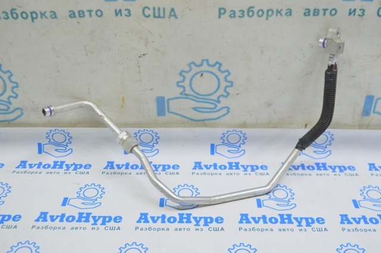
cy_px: 126
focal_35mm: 45
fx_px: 476
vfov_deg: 29.8
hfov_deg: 43.7
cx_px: 190
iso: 400
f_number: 5.6
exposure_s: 1/25
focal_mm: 30
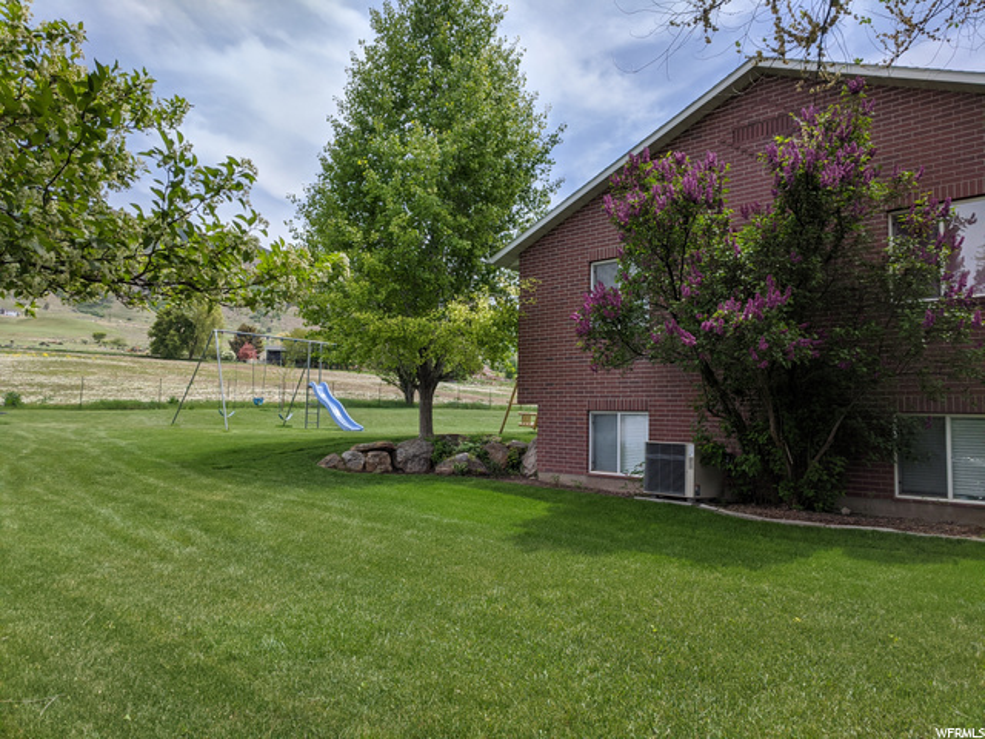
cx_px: 492
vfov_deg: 53.1
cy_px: 370
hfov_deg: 67.3
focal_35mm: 26
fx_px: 740
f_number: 2
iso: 46
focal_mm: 4.67
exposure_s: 1/2584
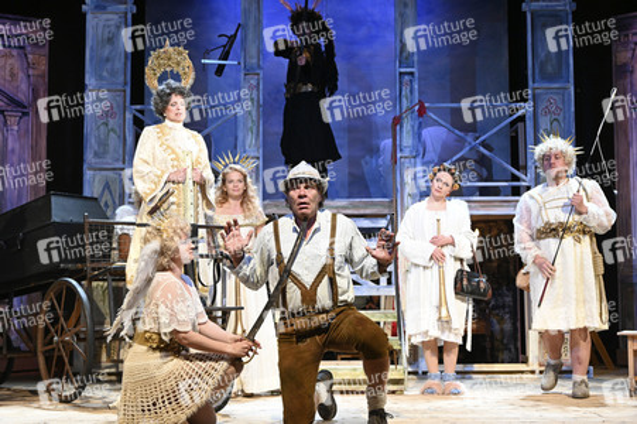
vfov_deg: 25.5
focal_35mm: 53
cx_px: 318
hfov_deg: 37.5
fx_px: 937
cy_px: 212
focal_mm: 53
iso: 3200
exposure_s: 1/200
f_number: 5.6
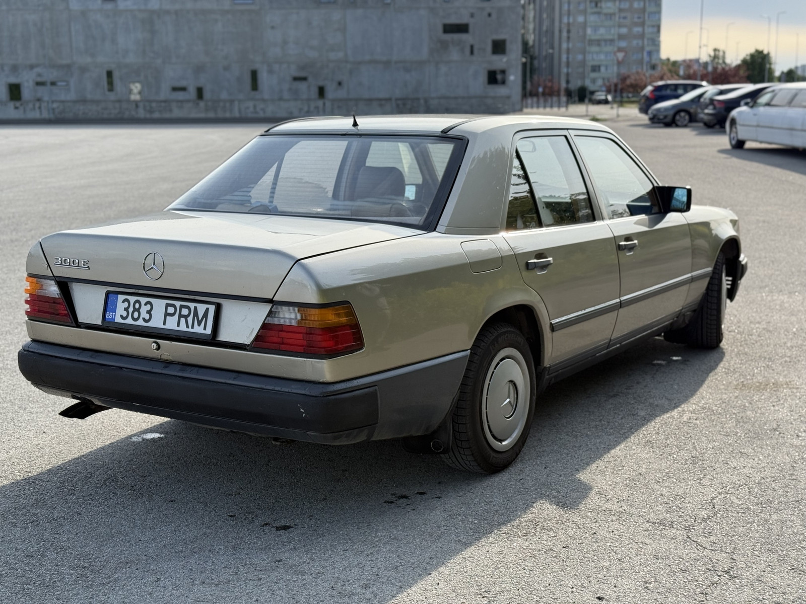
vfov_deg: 30.3
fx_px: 1118
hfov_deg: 39.7
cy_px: 302
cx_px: 403
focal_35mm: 48
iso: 64
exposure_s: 1/2146
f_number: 1.78
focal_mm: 6.76
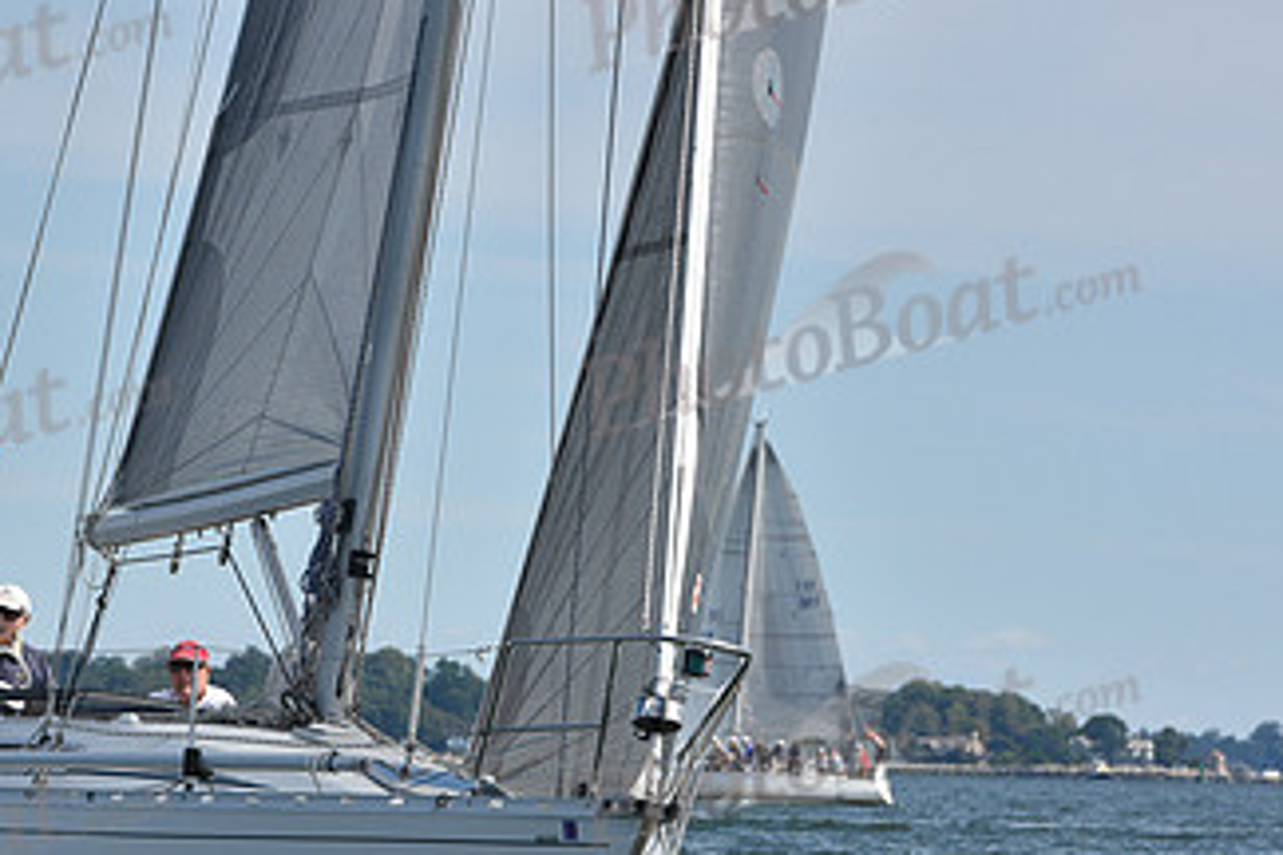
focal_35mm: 349
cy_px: 596
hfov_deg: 5.9
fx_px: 12437
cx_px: 380
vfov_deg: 3.9
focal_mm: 195
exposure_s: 1/1000
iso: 320
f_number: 10
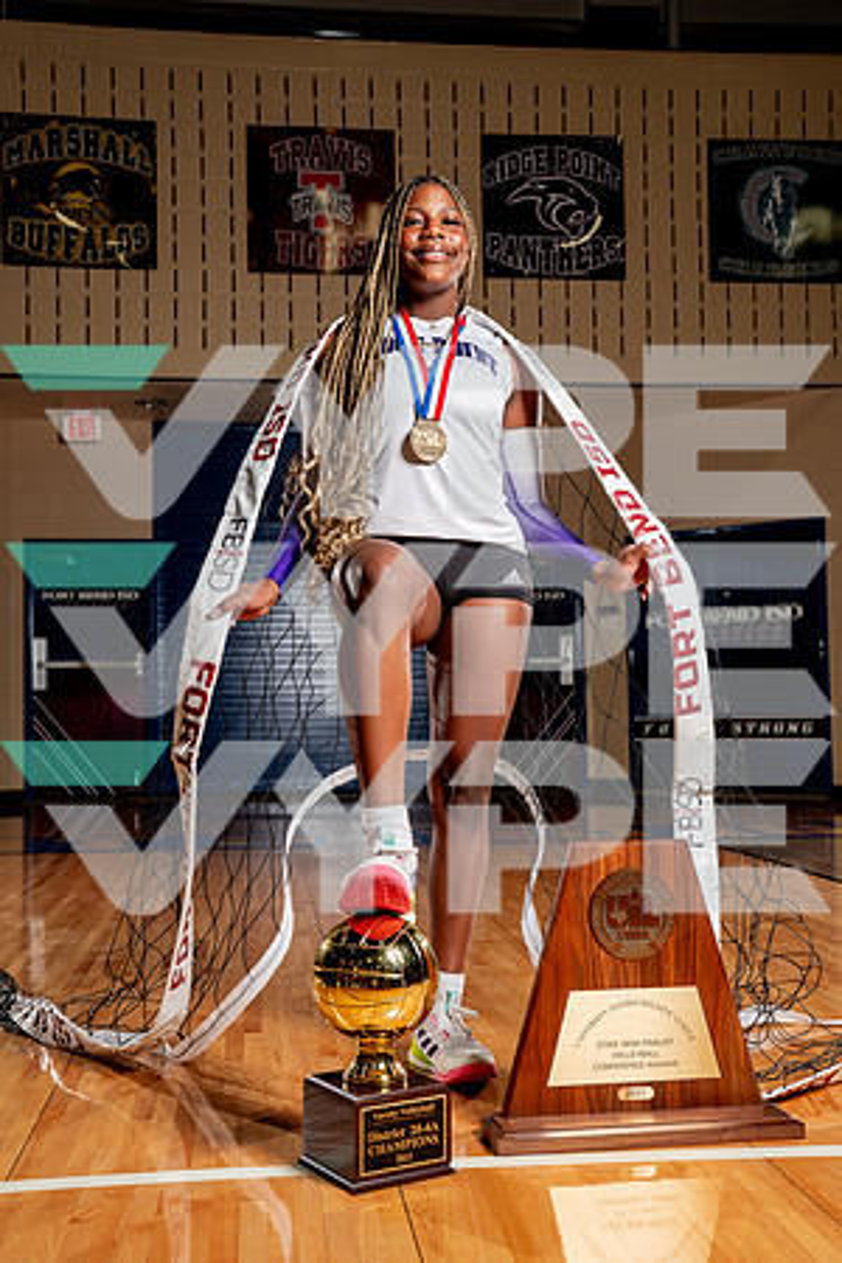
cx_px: 421
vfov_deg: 47.4
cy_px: 632
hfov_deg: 32.6
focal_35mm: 41
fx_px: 1438
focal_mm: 41
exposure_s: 1/250
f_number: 5.6
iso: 200
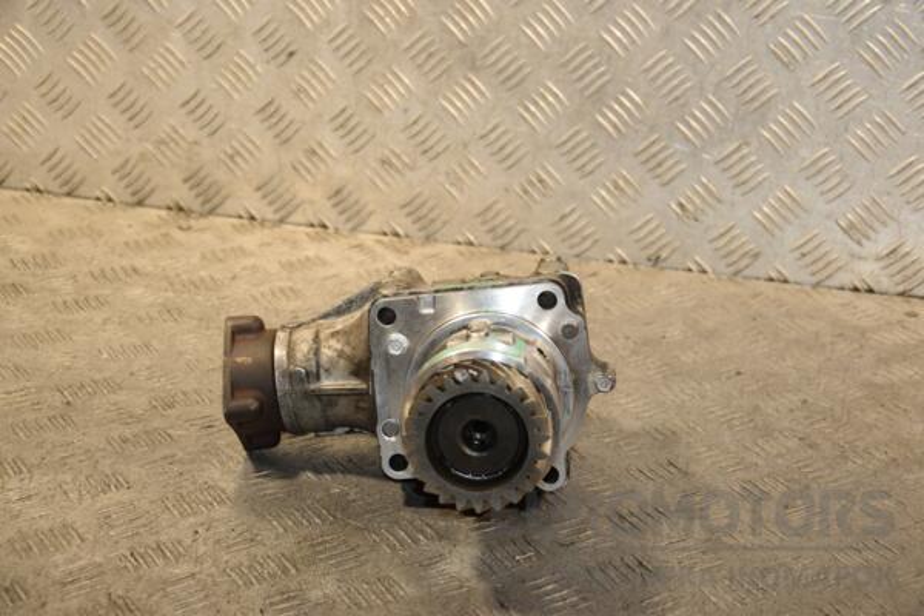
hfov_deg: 27.0
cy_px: 308
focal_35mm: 75
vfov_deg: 18.2
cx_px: 462
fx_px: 1925
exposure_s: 1/200
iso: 800
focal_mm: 50
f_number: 5.6
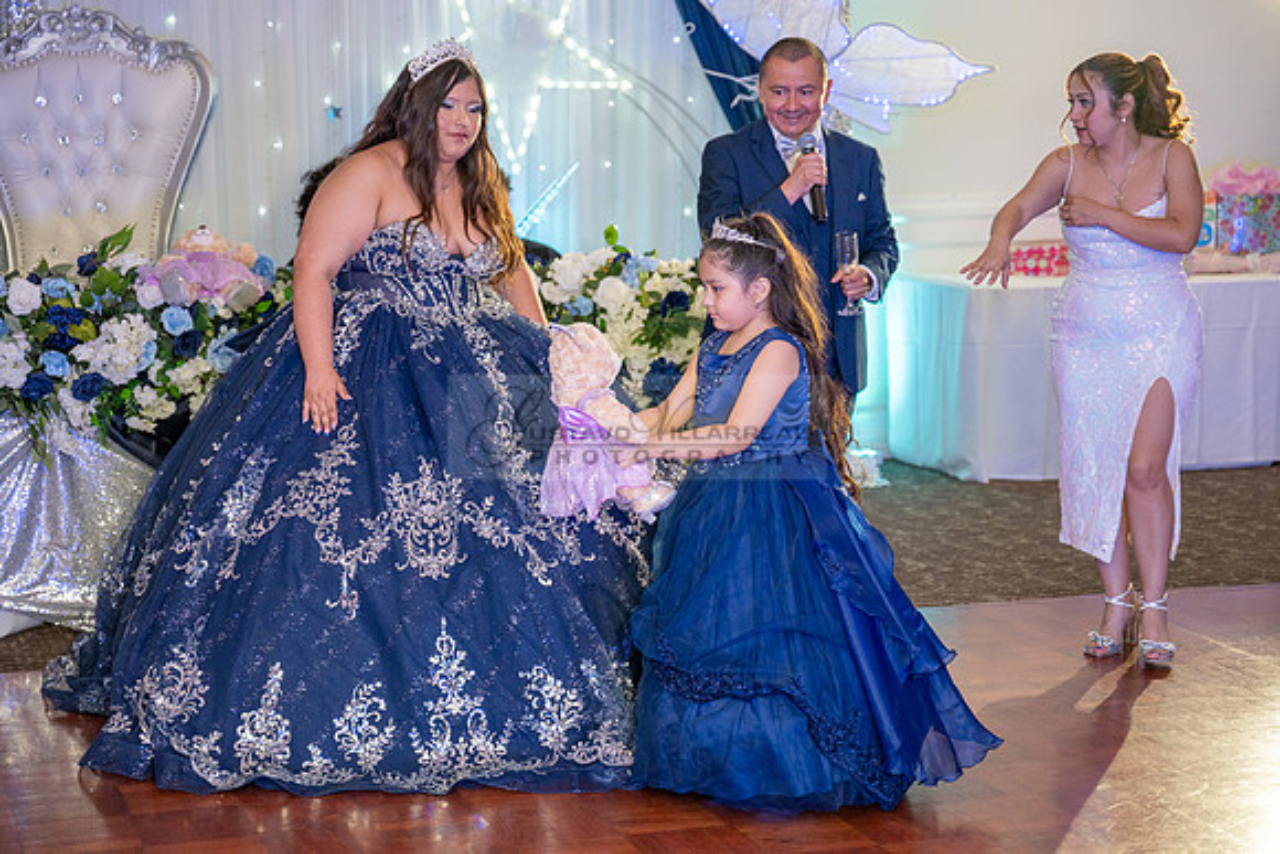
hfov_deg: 28.8
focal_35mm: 70
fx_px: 2489
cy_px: 427
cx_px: 640
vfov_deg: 19.5
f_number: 2.8
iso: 1250
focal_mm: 70
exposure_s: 1/200
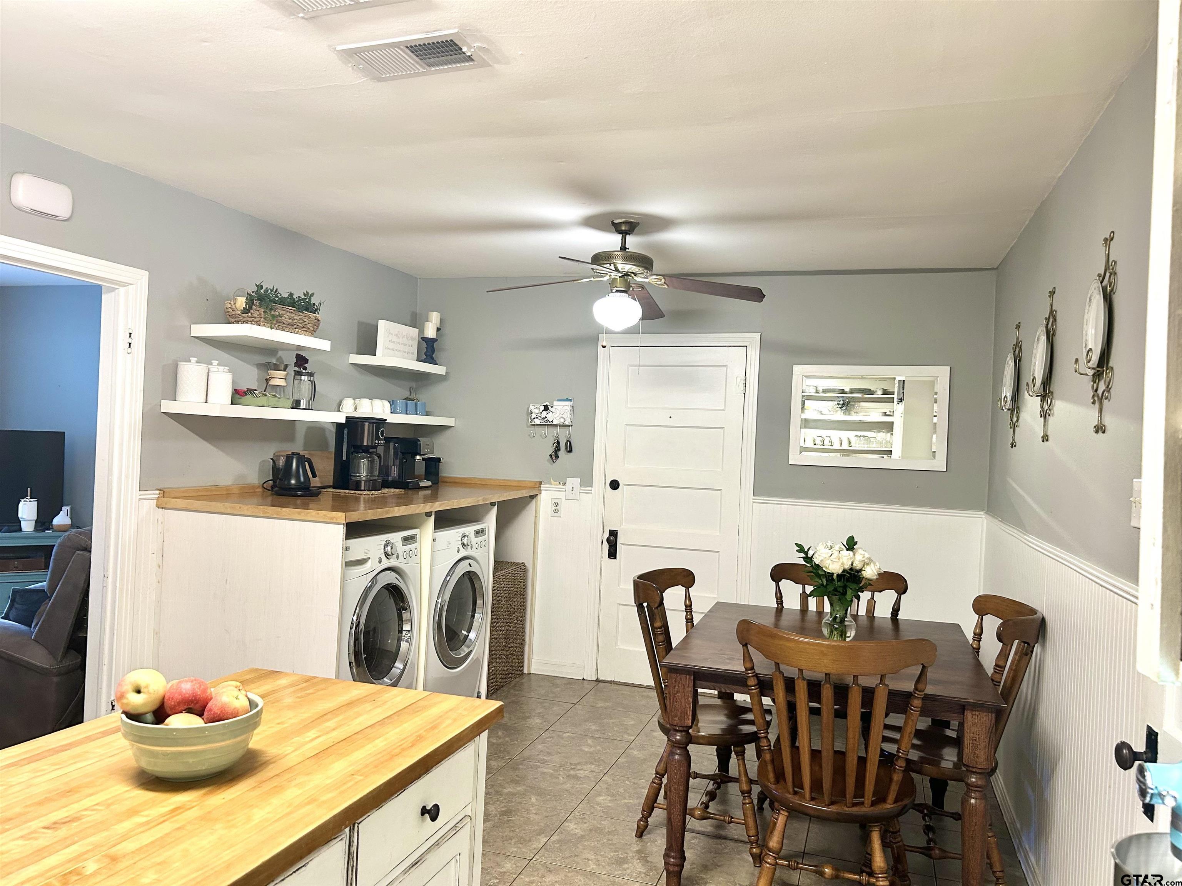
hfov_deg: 67.3
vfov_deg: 53.1
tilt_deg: +0.8
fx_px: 888
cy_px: 443
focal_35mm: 26
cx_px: 591
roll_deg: -1.6
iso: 160
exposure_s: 1/60
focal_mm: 5.7
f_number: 1.5
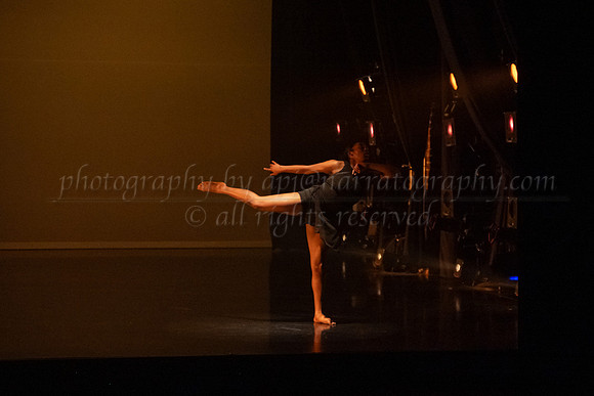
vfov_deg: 15.0
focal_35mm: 91
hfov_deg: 22.3
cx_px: 336
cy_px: 195
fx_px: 1507
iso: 4000
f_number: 3.2
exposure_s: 1/320
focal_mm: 71
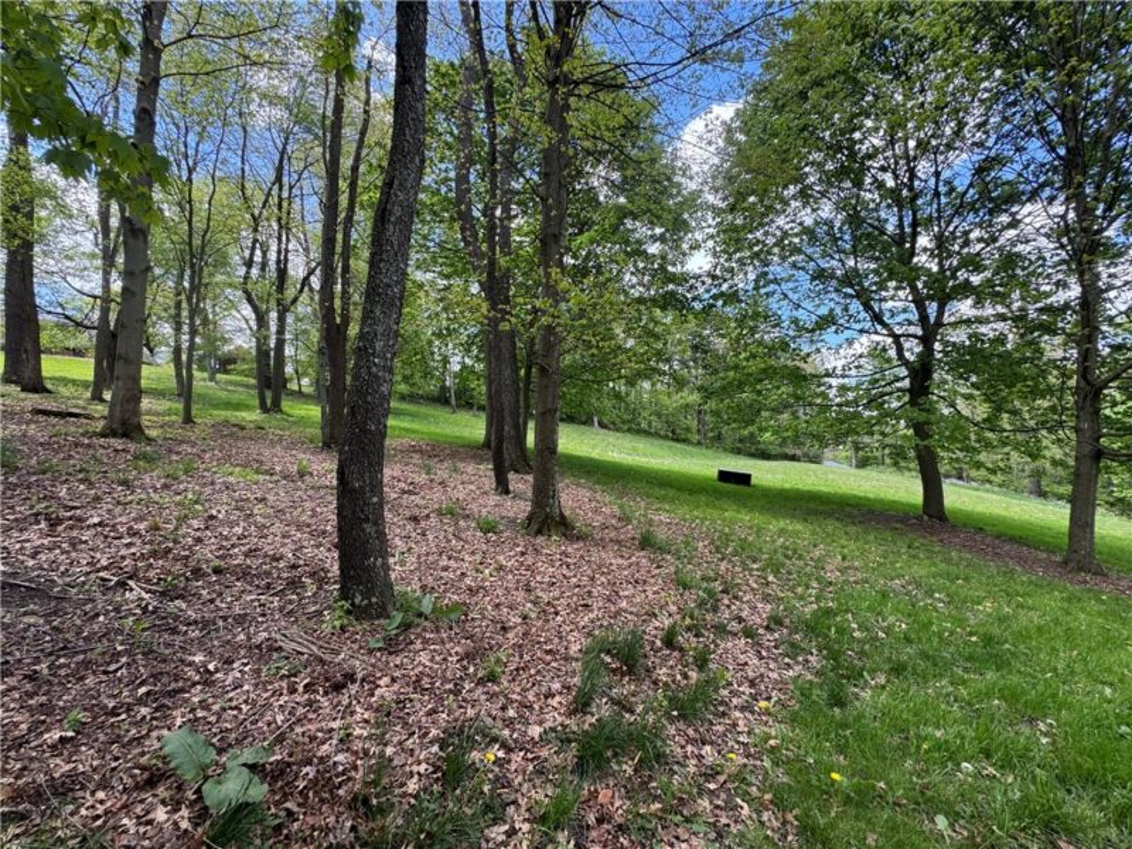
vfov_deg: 85.7
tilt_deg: +2.9
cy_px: 424
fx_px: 458
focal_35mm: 14
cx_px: 566
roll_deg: +0.2
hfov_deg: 102.1
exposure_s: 1/160
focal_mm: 2.22
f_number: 2.2
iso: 40
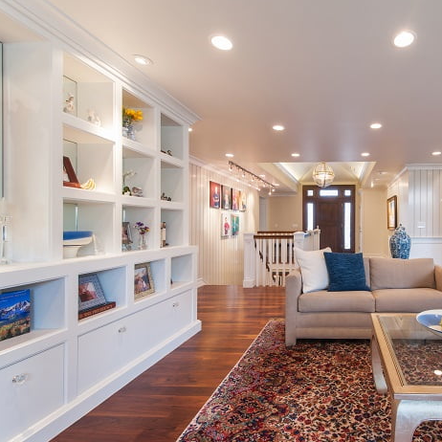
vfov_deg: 80.7
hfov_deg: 76.3
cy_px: 221
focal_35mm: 18
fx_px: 260
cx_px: 317
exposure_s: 1/8
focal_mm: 14
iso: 400
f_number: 10
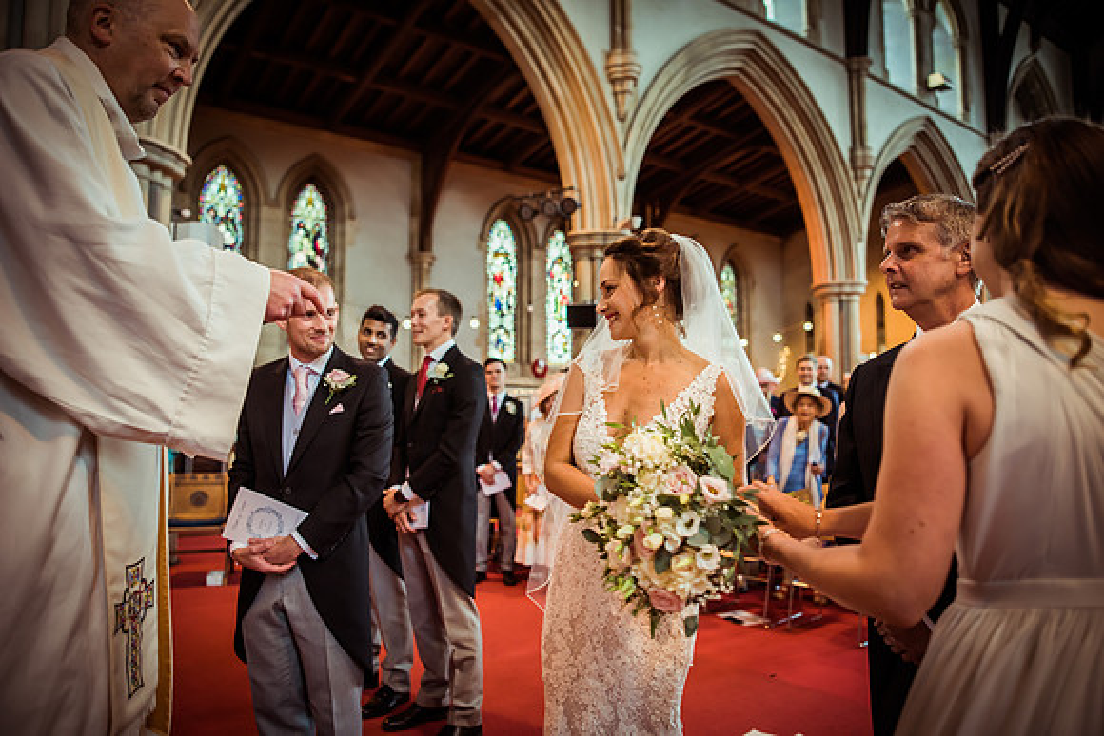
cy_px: 368
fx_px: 736
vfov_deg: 53.2
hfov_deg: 73.7
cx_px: 552
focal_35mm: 24
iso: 800
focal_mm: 24
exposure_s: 1/200
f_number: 2.2
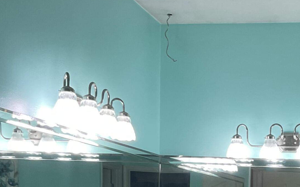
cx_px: 262
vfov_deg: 14.3
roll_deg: -3.3
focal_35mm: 85
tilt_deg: -6.4
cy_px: 285
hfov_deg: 23.8
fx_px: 695
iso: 32
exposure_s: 1/60
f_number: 1.8
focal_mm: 3
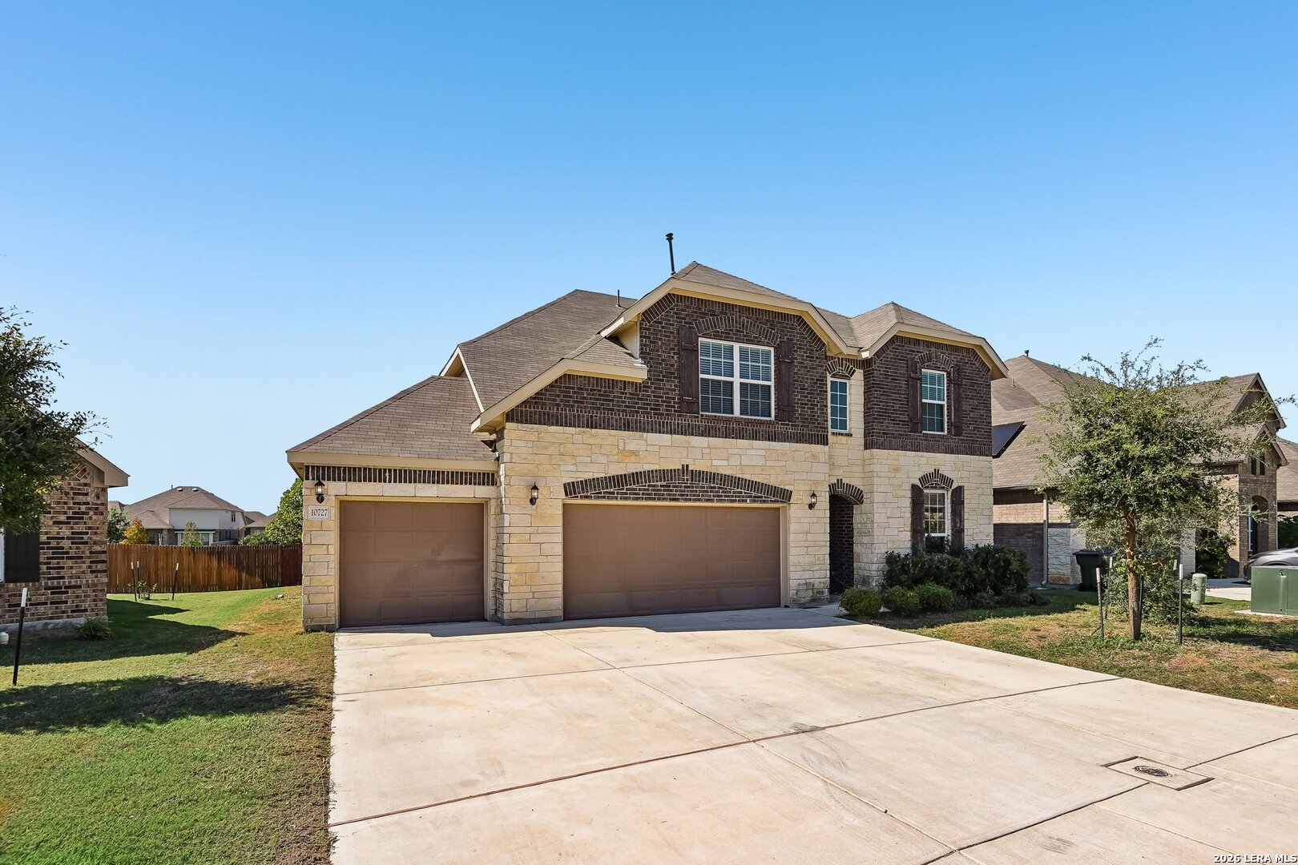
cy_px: 432
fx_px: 613
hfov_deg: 93.3
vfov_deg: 70.4
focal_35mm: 17
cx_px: 649
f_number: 8
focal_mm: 17
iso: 400
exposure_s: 1/500
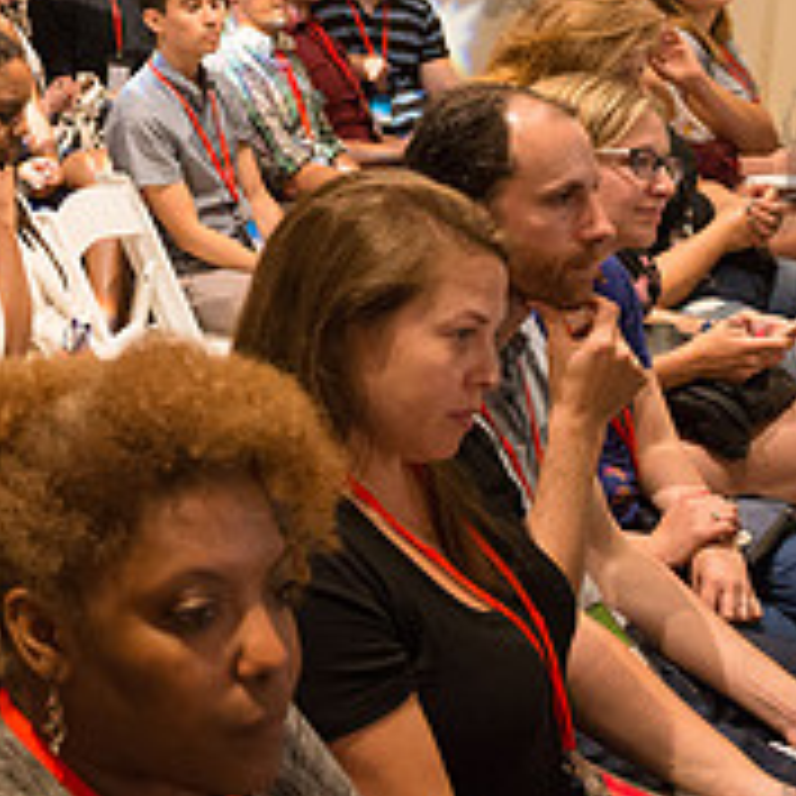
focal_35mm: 67
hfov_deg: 24.1
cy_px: 155
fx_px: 1743
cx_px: -72
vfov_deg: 25.3
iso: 2500
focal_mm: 24
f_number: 4
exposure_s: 1/80
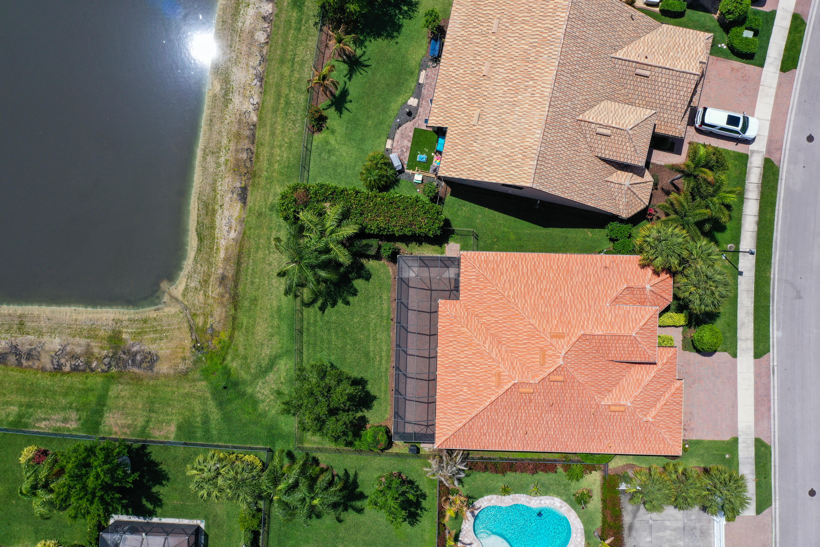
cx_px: 410
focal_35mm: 28
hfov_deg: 65.5
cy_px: 274
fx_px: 638
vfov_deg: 46.4
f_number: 6.3
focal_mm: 10.26
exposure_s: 1/500
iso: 100
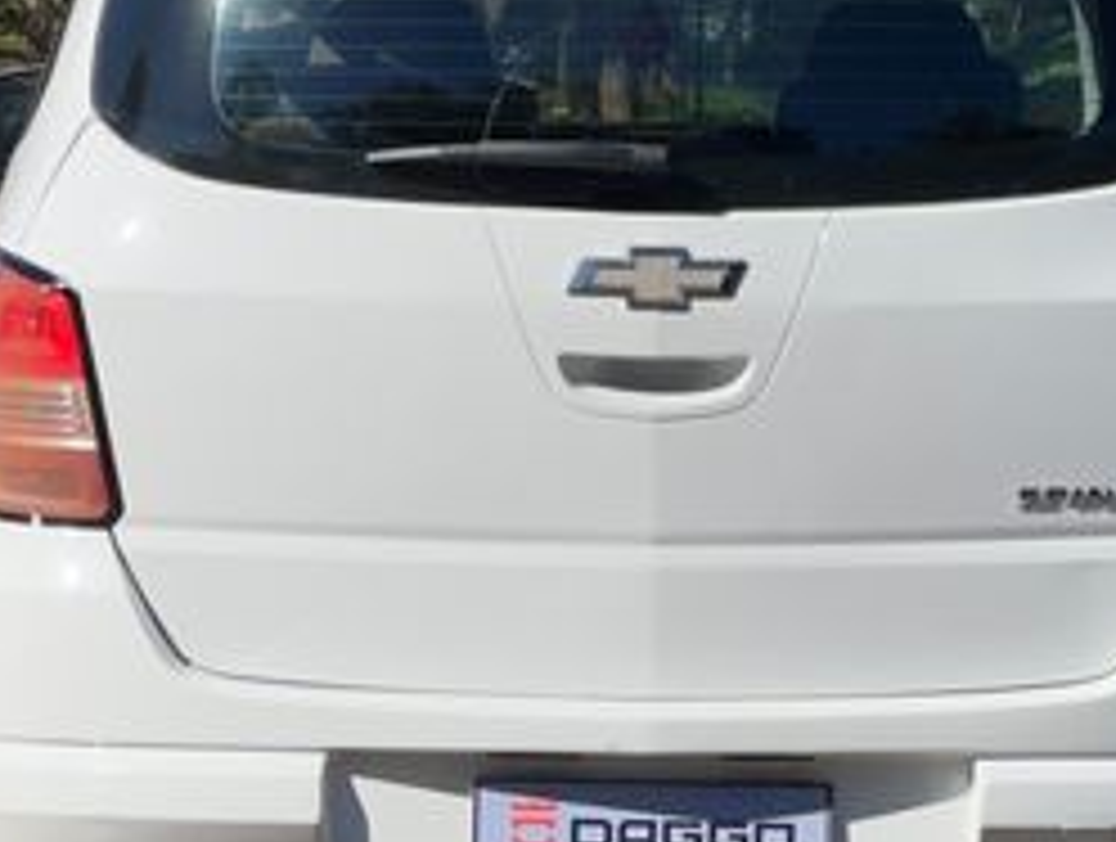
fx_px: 4716
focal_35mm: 146
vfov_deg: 10.2
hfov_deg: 13.5
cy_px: 252
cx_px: 648
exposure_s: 1/752
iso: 25
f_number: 2.8
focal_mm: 9
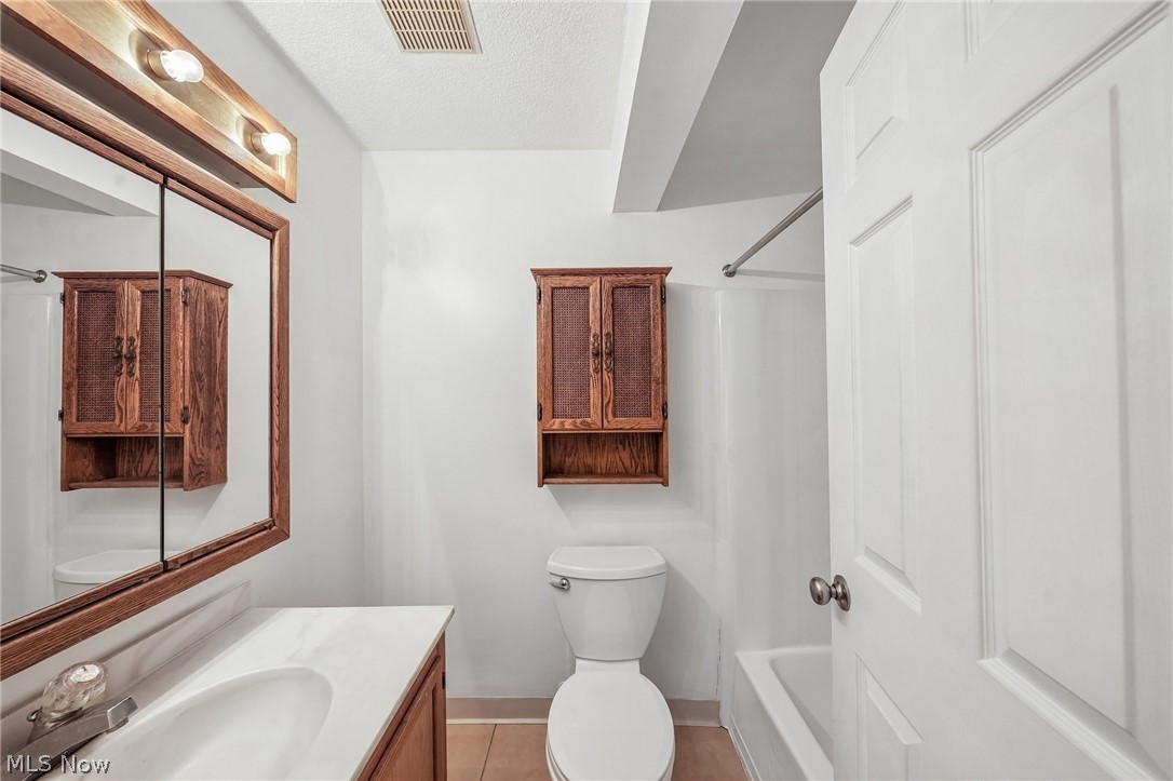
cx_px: 586
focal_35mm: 12
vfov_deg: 89.9
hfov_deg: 112.6
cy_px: 390
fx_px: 391
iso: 400
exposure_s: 1/10
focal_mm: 12
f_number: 8
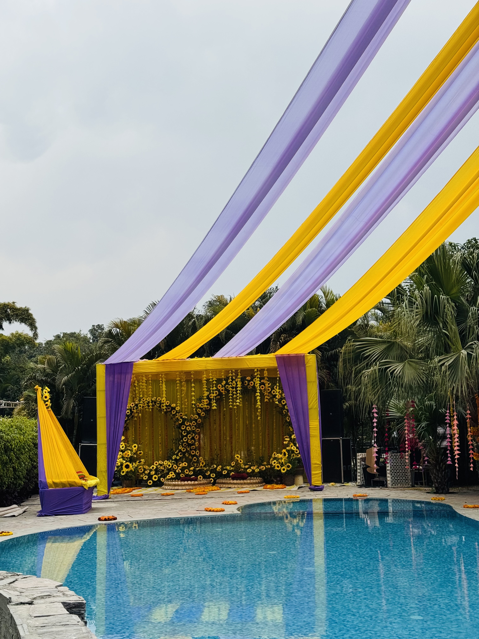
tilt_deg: +7.0
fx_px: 886
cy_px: 320
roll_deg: +1.5
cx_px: 240
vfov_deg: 39.7
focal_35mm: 48
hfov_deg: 30.3
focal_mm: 6.76
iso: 64
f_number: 1.78
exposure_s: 1/1770
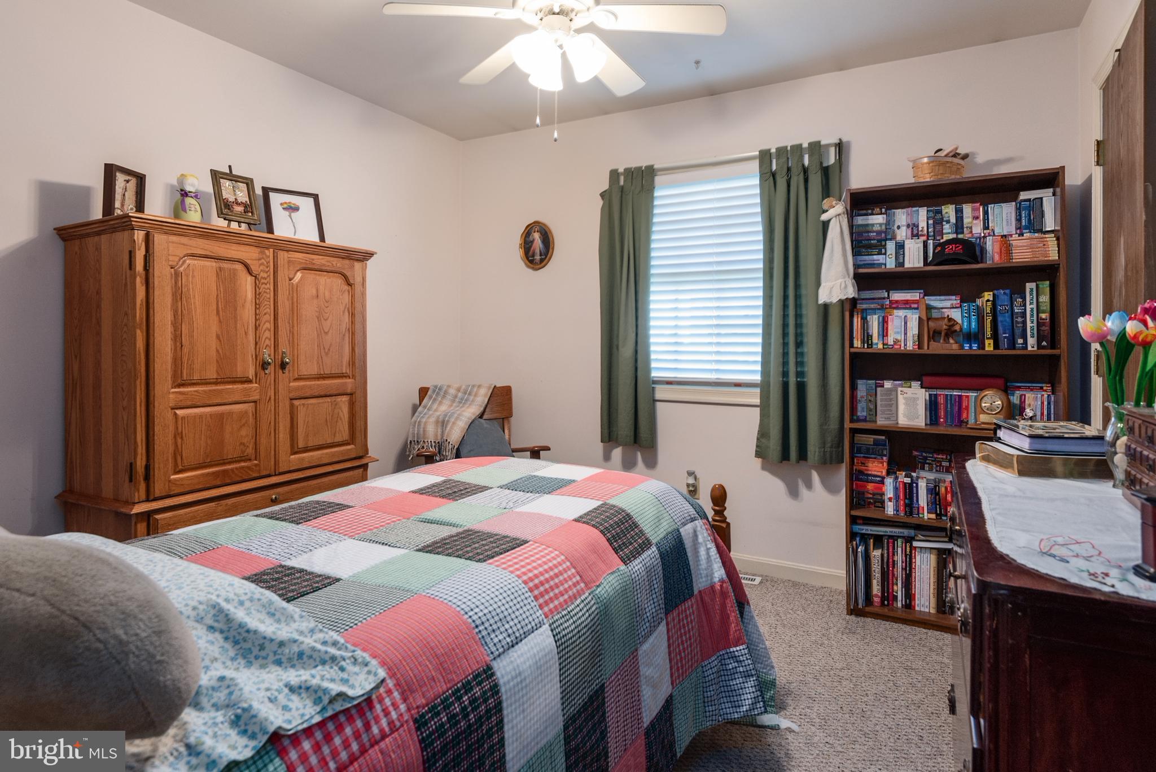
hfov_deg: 86.9
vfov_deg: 64.6
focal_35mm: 19
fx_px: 610
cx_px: 578
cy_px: 386
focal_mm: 19
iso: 320
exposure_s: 1/10
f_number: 6.3
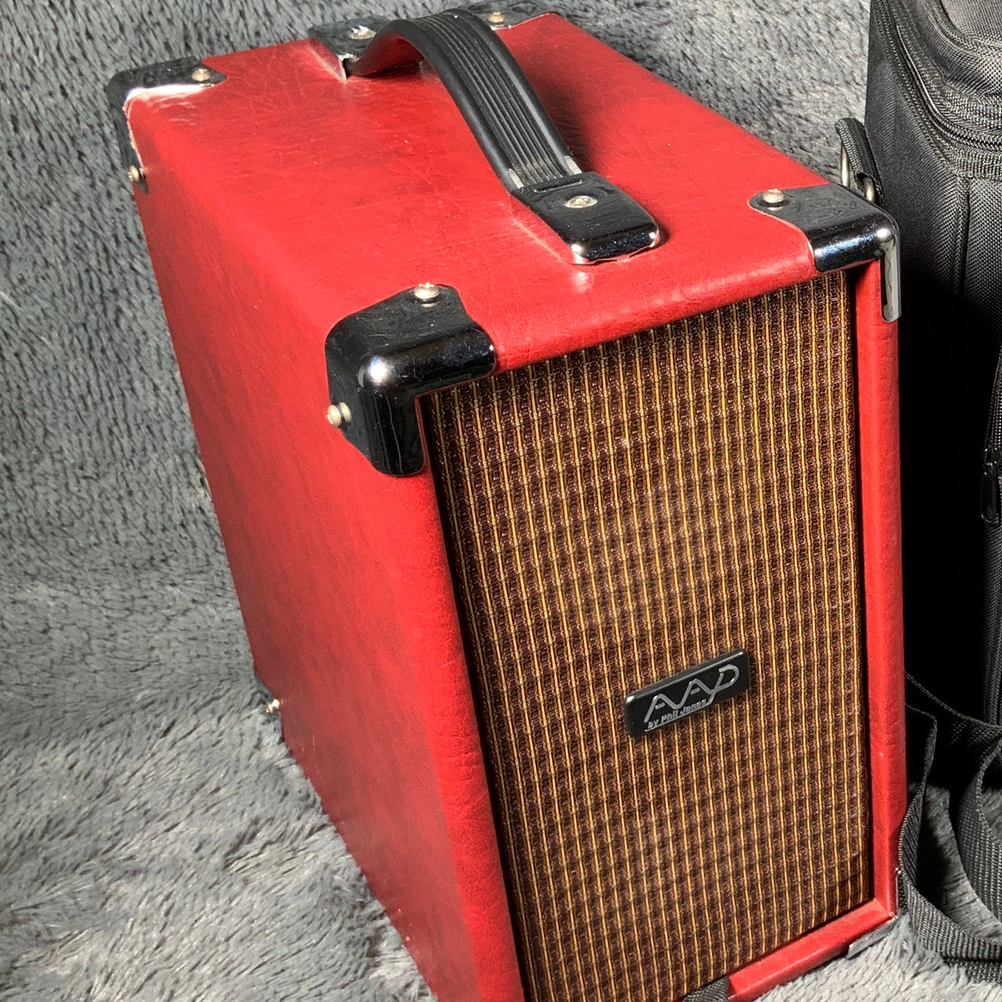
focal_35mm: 55
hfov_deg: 29.5
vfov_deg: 31.0
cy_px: 432
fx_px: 1801
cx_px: 937
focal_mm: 3
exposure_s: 1/50
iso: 80
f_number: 1.8
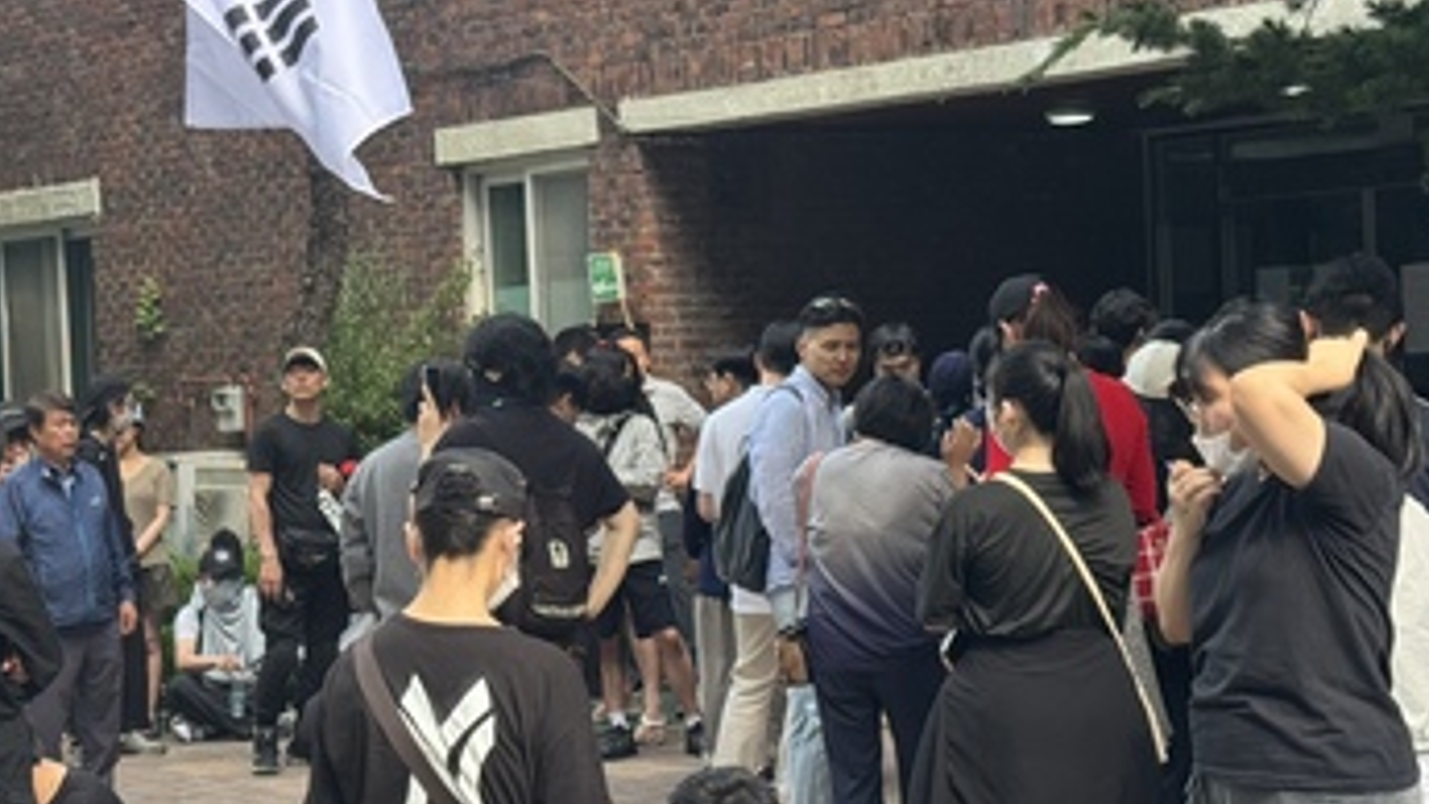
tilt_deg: +0.6
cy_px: 410
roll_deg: +2.5
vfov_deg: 13.3
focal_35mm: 91
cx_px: 377
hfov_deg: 23.2
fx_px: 3448
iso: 64
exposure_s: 1/527
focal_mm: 6.76
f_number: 1.78
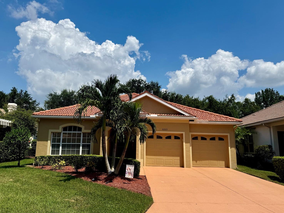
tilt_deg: +11.1
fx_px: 213
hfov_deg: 67.3
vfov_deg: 53.1
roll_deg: -0.8
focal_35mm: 26
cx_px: 136
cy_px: 106
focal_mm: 6.76
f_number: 1.78
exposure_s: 1/9009
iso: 80
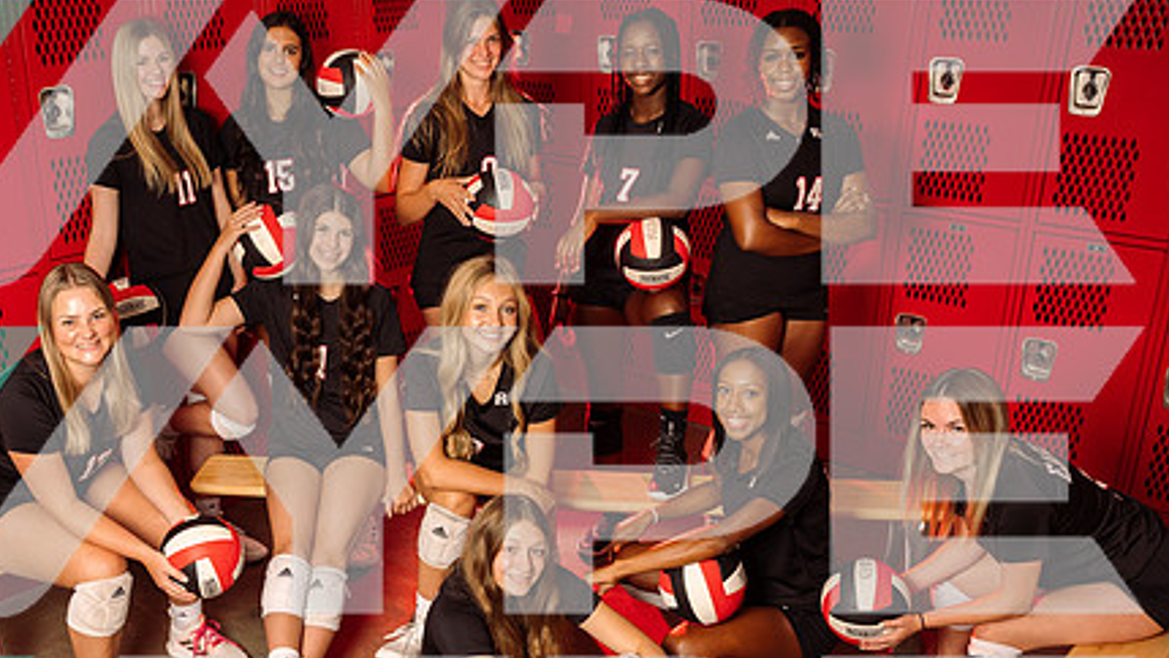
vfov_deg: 28.7
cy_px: 472
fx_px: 1271
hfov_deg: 49.0
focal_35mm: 41
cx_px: 451
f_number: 8
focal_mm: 29
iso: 250
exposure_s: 1/250
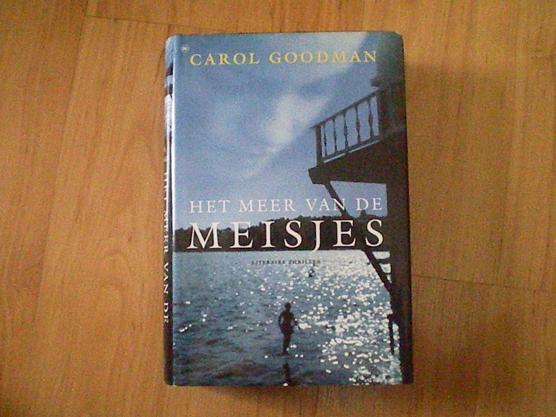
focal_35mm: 38
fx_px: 610
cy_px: 208
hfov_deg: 49.0
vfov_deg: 37.7
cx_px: 278
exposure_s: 1/50
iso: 3042
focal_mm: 6.3
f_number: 3.1
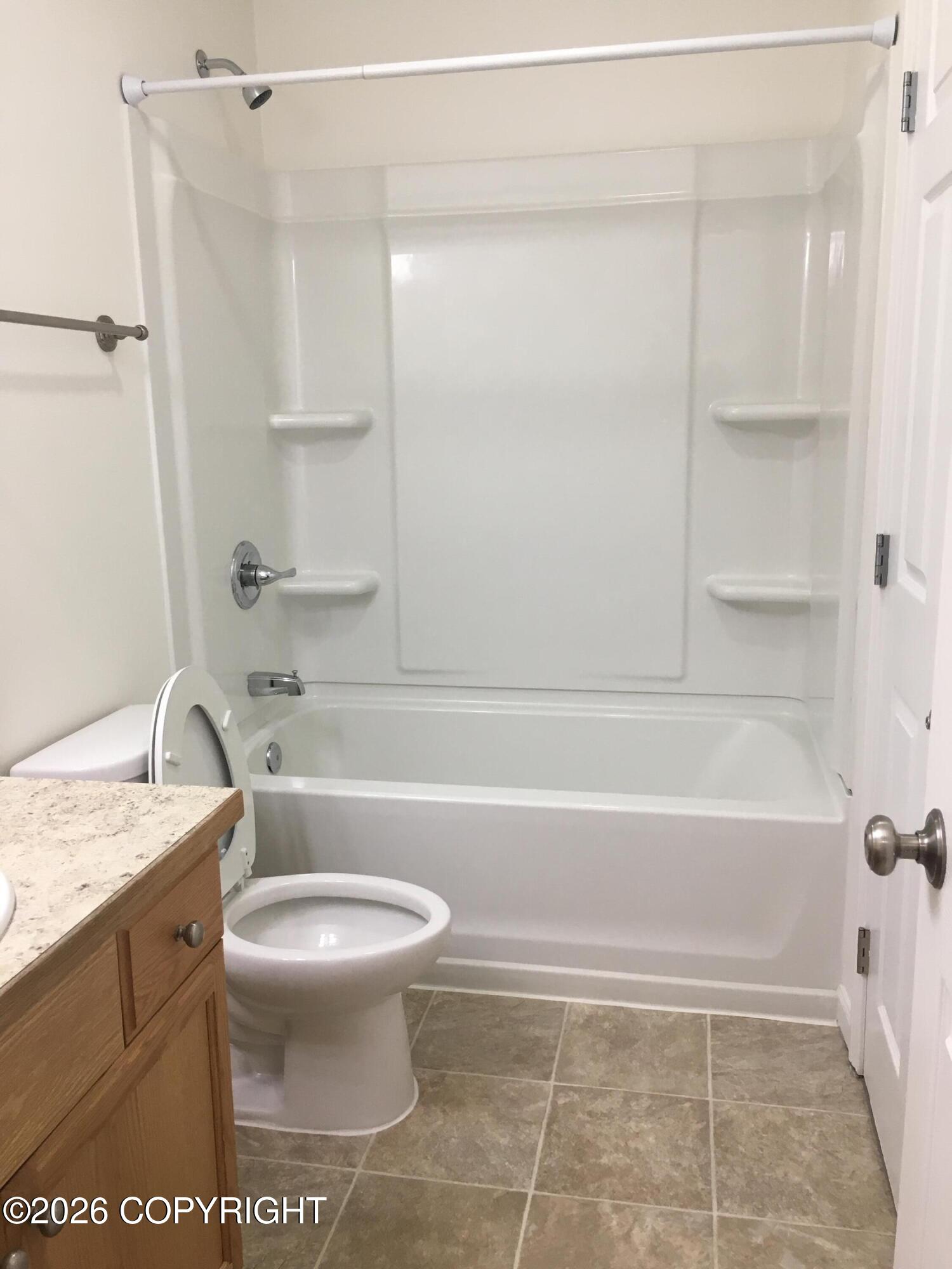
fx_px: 1063
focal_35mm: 29
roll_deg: +0.3
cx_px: 476
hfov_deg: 48.2
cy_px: 634
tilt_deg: -10.3
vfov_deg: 61.7
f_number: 2.2
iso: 25
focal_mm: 4.15
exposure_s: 1/30
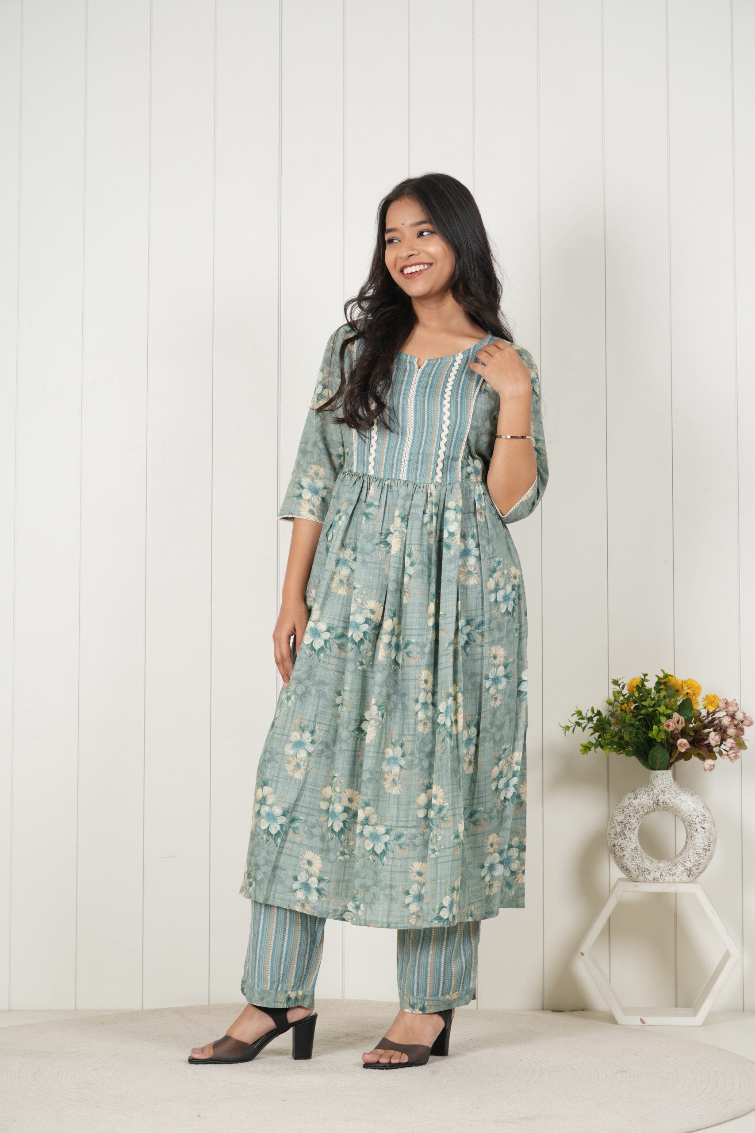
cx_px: 378
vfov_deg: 31.0
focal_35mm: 65
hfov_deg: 20.9
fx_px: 2044
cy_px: 566
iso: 125
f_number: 6.3
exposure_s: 1/125
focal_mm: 65
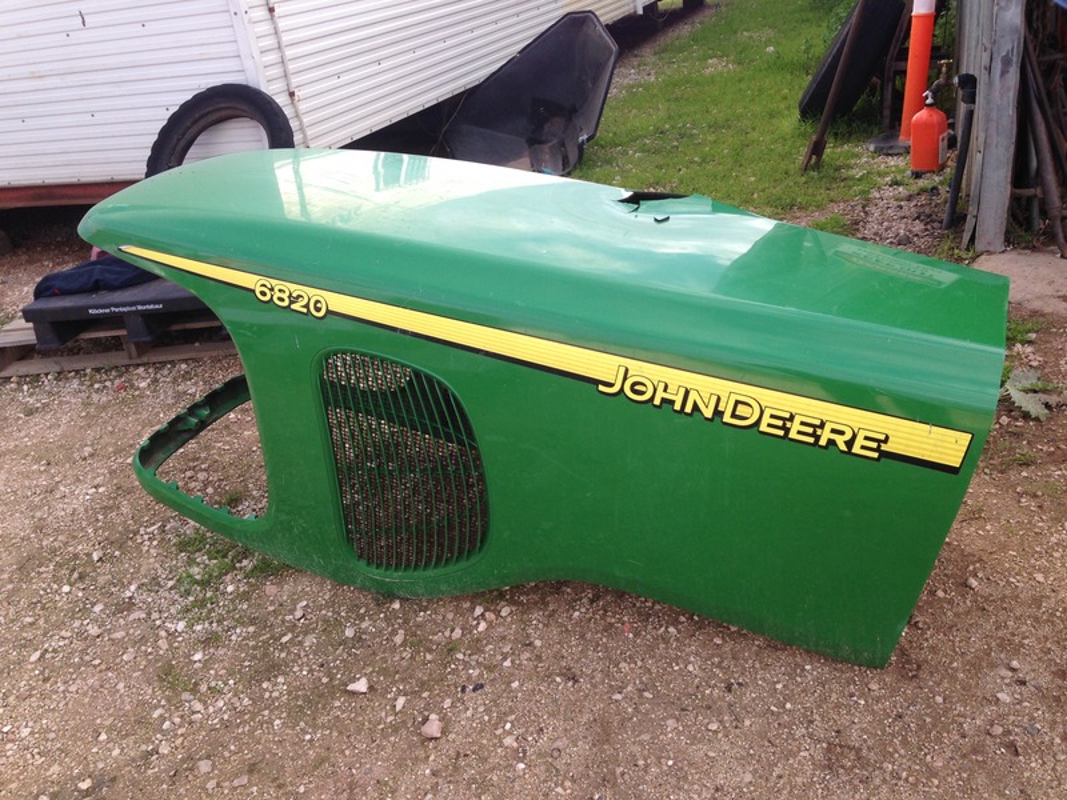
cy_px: 400
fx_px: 1017
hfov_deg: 55.4
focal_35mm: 33
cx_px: 534
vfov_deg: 42.9
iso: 50
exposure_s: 1/407
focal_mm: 4.12
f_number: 2.4
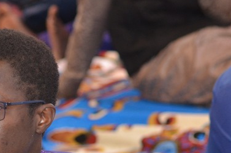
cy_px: 134
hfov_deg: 5.3
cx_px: 40
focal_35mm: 387
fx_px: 2478
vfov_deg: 3.5
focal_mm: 95
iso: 800
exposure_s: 1/60
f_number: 4
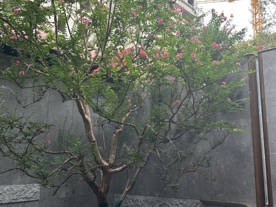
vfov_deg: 38.6
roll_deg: +1.0
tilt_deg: +11.9
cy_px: 93
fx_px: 295
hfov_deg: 49.5
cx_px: 177
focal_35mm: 37
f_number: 1.78
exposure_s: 1/142
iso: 64
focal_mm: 6.76
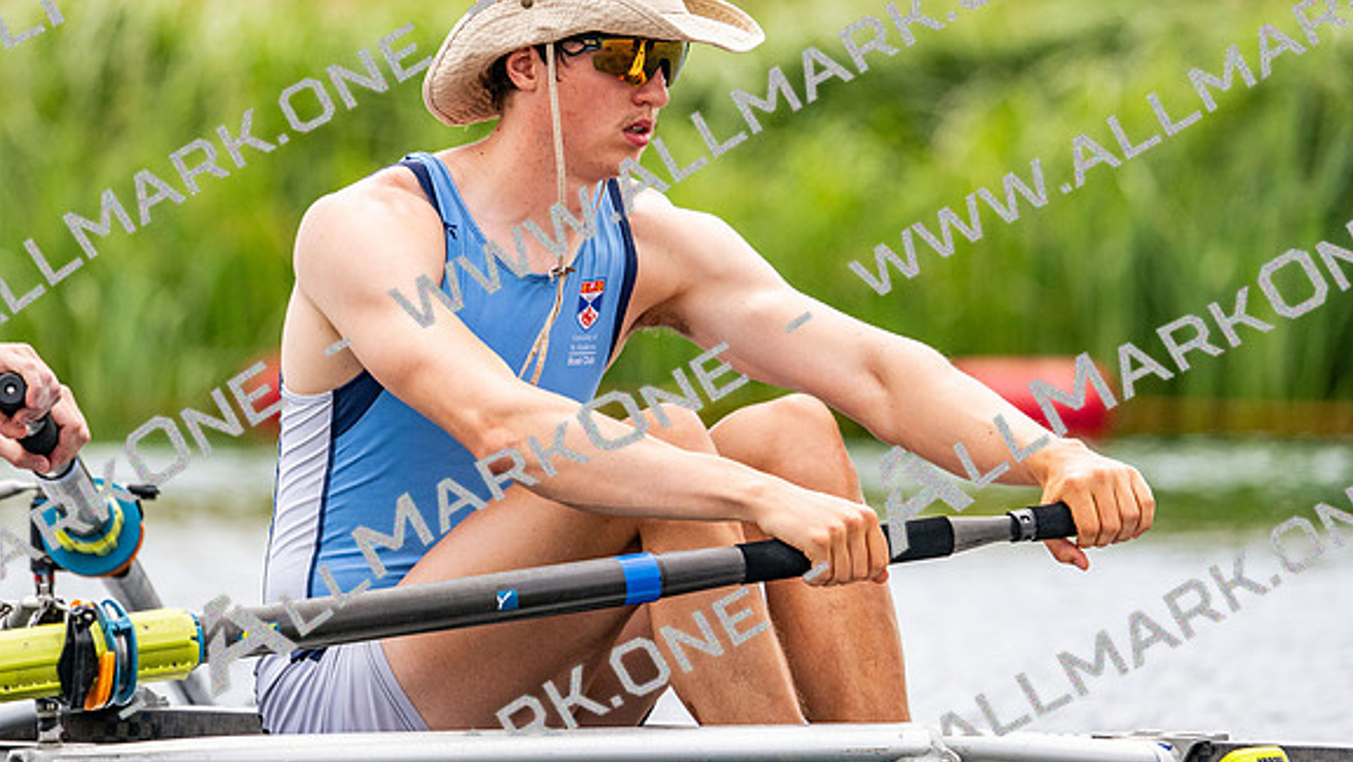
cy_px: 335
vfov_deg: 1.9
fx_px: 22645
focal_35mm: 631
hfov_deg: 3.4
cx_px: 678
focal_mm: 400
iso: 450
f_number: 4.5
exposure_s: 1/2500
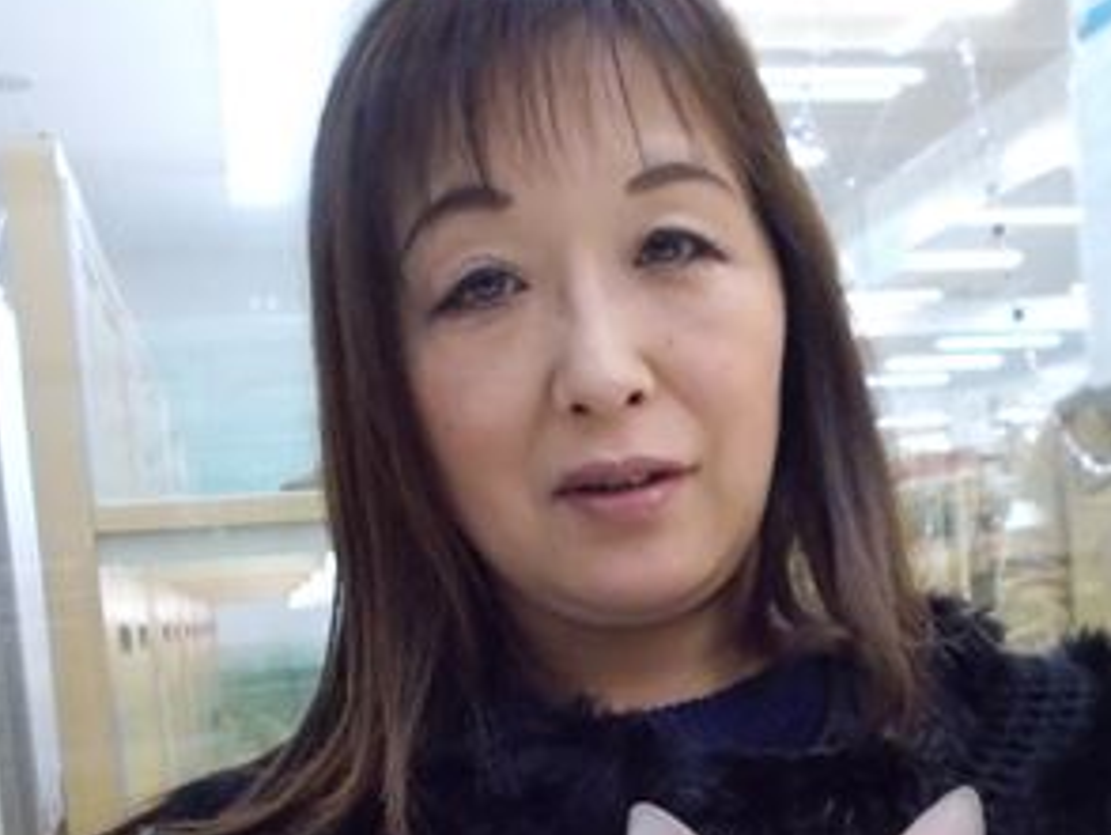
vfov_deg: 27.0
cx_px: 809
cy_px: 676
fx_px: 1702
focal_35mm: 53
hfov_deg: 35.5
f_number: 3.2
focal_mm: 4.6
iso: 800
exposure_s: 1/100
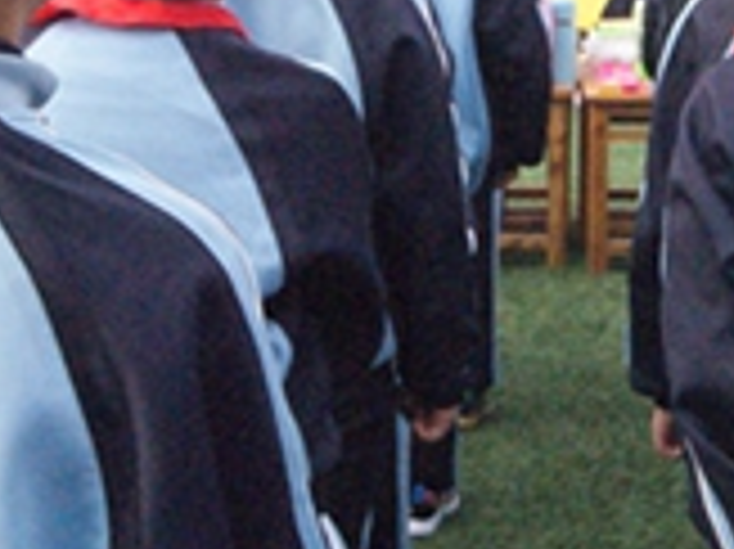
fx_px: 2437
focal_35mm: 115
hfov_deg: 17.1
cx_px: 486
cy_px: 14
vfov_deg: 12.7
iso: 3200
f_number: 9
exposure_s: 1/500
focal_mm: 26
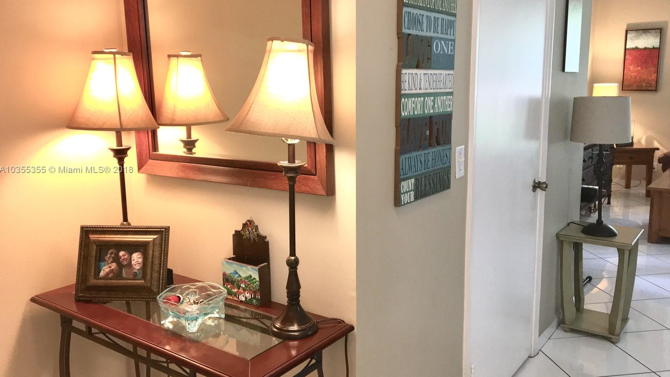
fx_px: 569
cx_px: 336
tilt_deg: -8.2
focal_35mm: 32
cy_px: 170
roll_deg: +1.0
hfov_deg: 61.0
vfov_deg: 36.7
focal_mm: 4.15
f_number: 2.2
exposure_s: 1/30
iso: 125
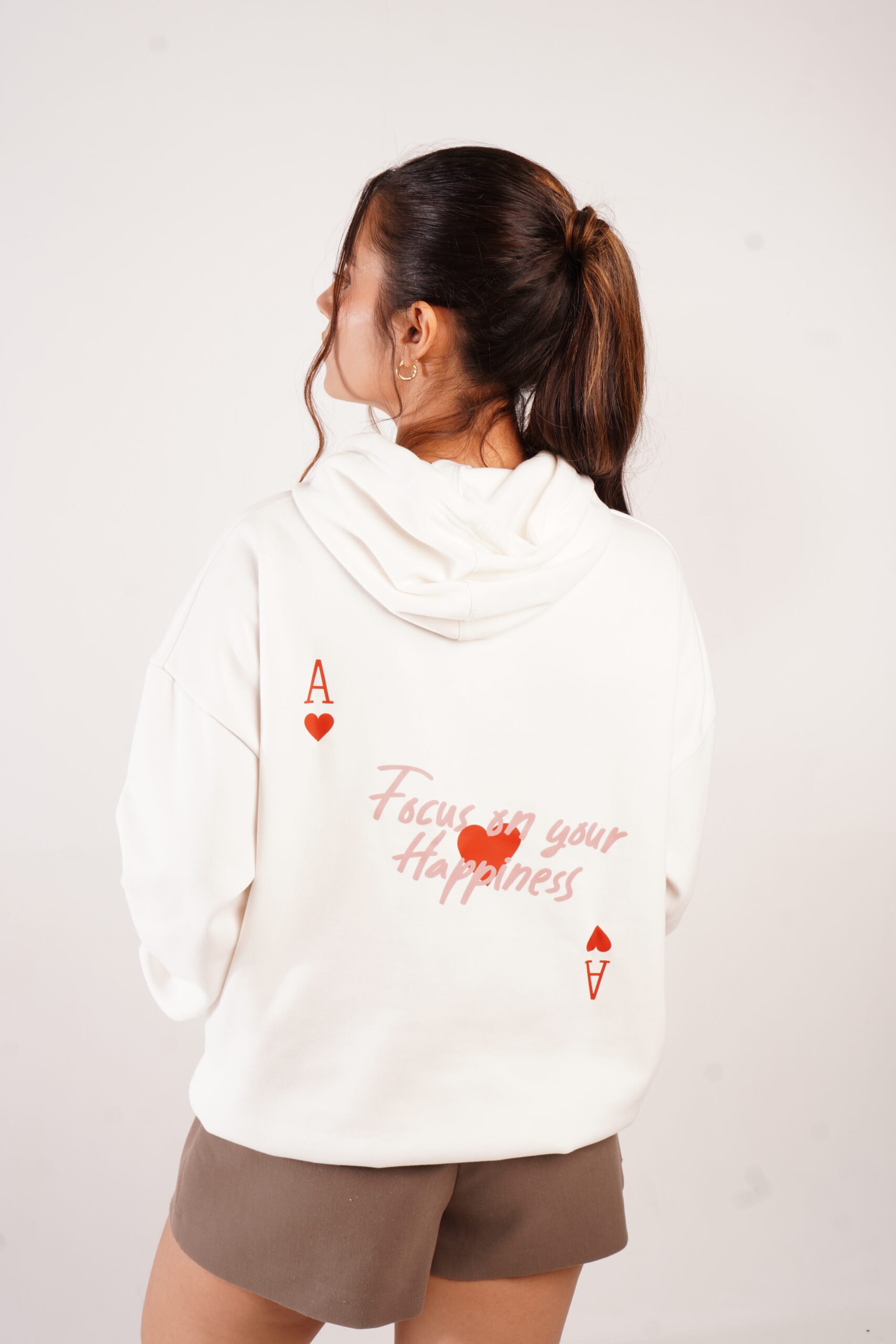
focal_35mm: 52
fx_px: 1960
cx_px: 448
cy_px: 672
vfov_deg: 37.8
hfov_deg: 25.8
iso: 100
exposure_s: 1/100
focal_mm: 35
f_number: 10
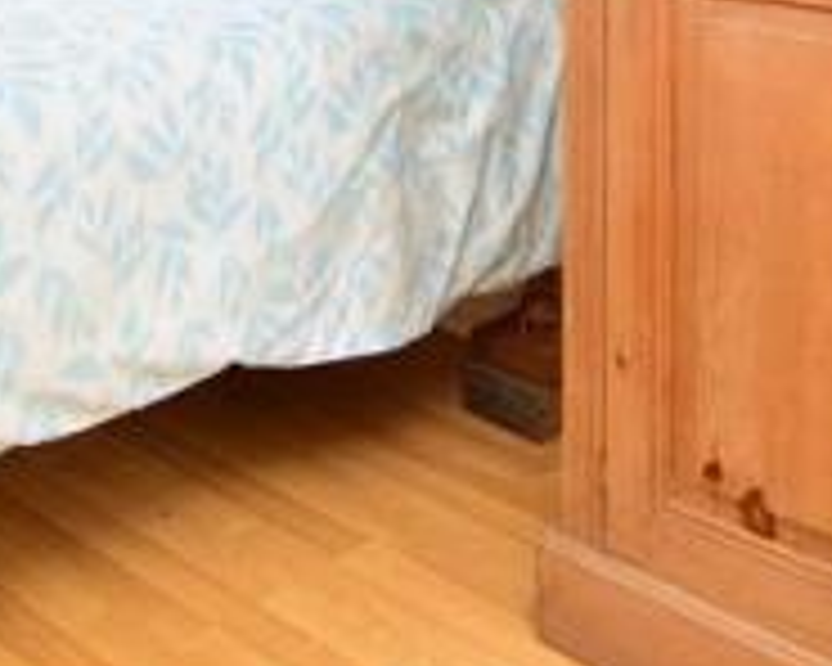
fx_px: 1477
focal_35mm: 60
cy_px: -304
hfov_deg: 31.3
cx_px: 292
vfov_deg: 21.7
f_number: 10
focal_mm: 12
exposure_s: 1/40
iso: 400
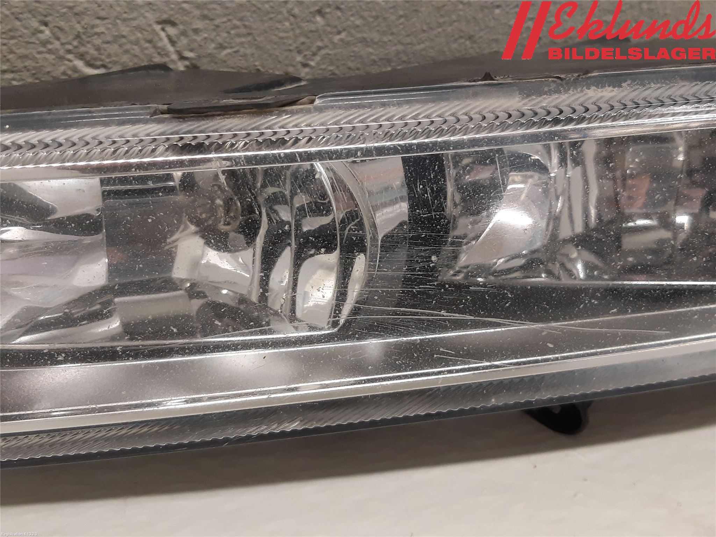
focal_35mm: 26
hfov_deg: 67.3
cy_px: 268
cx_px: 358
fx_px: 538
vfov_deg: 53.1
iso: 200
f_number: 1.7
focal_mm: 3.93
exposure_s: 1/50
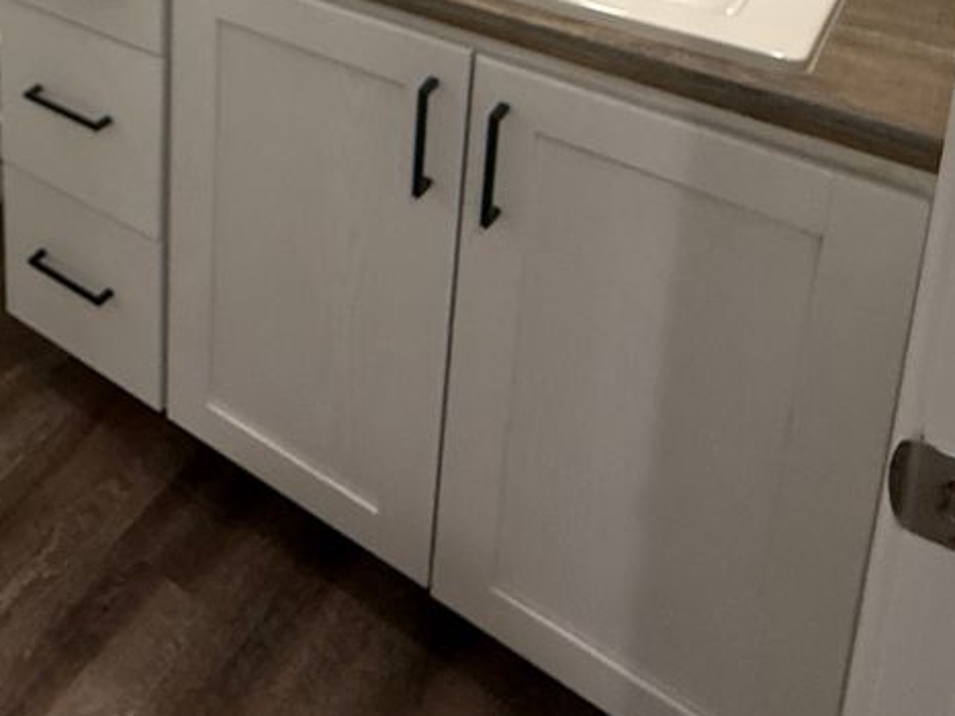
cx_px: -137
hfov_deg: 36.6
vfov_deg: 27.2
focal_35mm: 42
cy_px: -276
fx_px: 1158
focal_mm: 2.22
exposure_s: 1/120
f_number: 2.2
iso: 250
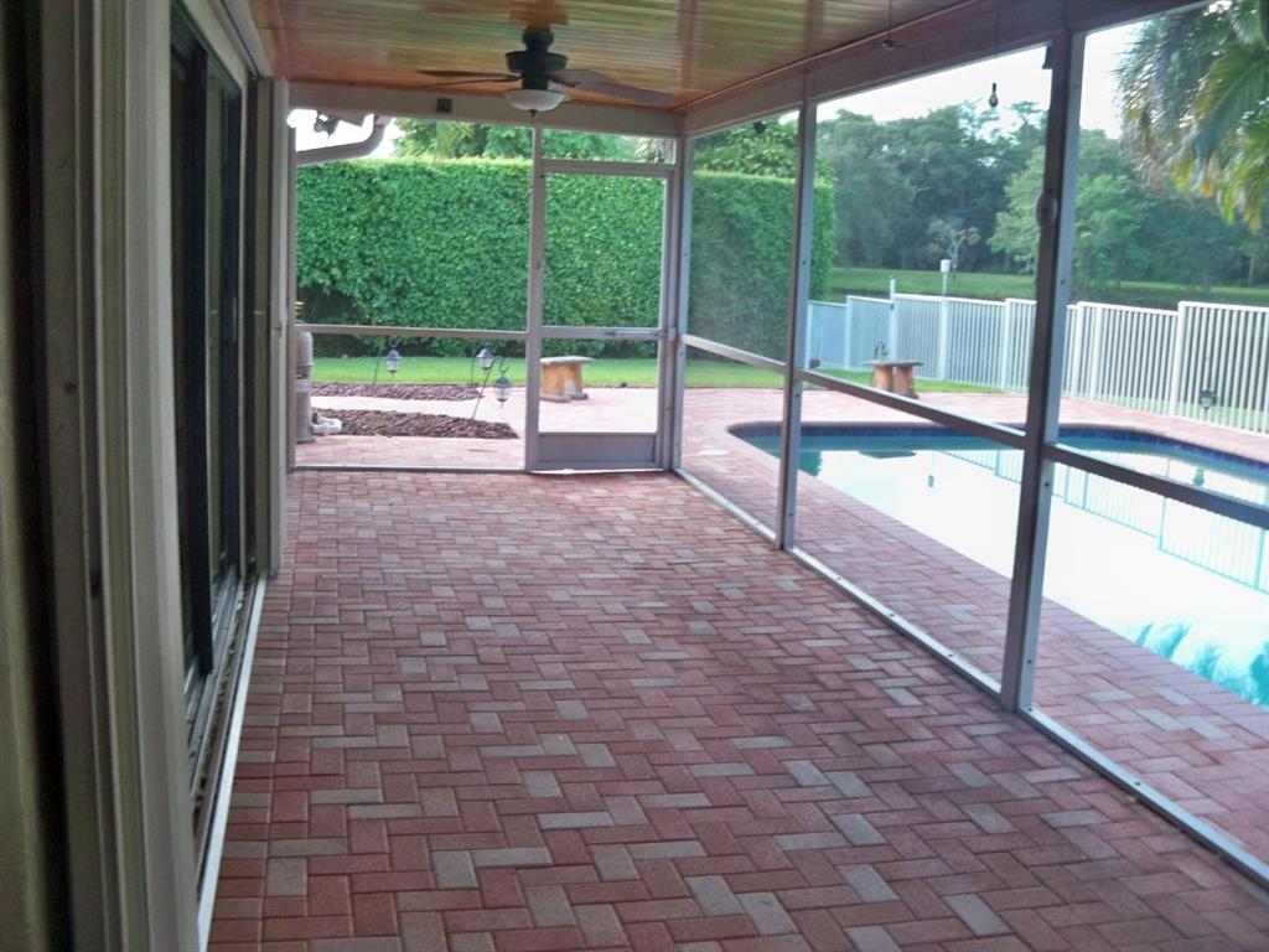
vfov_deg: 40.7
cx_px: 634
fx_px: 1283
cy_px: 476
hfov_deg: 52.6
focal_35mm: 35
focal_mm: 6.2
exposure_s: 1/30
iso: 100
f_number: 3.5
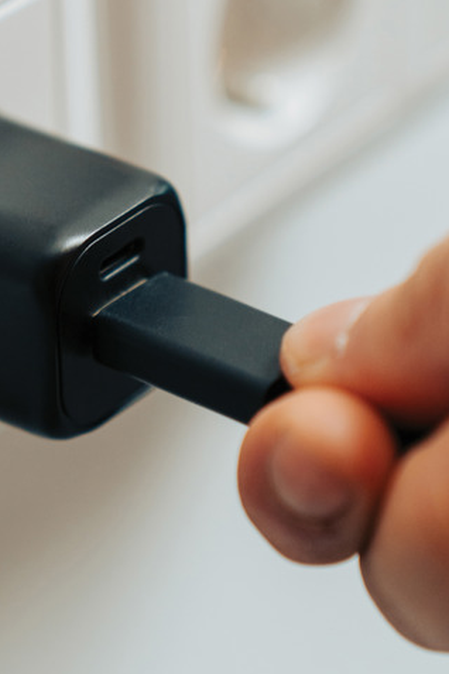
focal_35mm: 161
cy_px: 268
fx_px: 3012
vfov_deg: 12.8
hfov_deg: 8.5
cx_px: 52
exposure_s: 1/320
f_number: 2.8
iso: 1000
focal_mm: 75
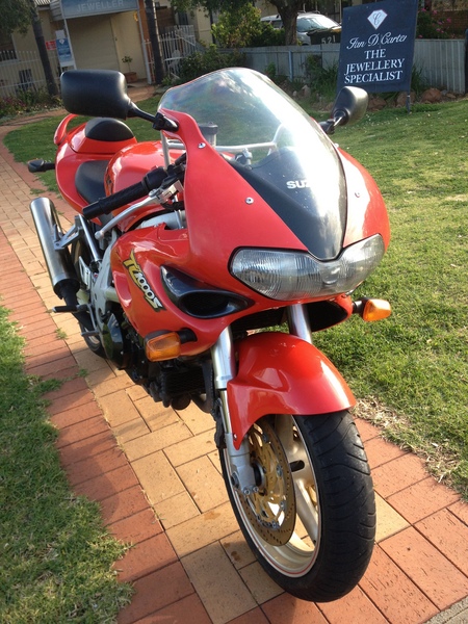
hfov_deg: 40.7
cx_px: 234
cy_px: 312
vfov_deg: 52.6
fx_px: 631
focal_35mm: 35
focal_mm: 4.28
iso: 64
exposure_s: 1/216
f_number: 2.4
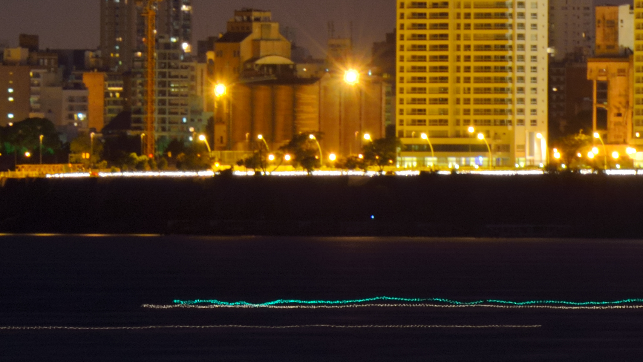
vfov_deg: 0.9
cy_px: -236
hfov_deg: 1.6
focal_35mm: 1343
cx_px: 634
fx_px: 22900
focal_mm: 300
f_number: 11
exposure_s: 25
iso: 100
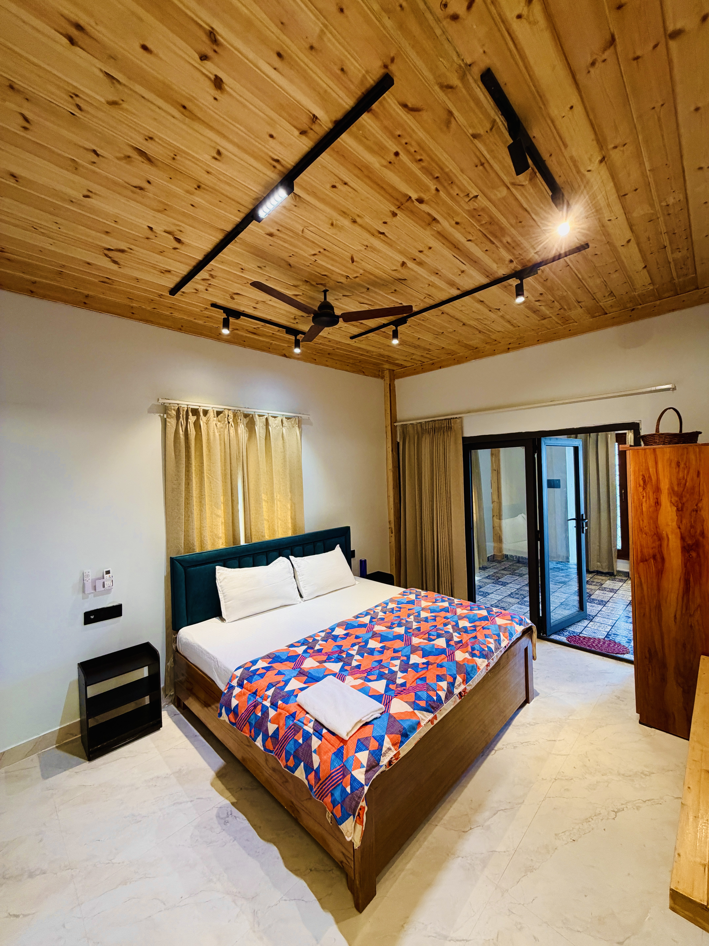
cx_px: 354
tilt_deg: +0.2
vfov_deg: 102.1
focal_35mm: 14
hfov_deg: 85.7
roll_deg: +1.0
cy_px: 473
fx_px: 382
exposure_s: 1/100
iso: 320
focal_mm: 2.22
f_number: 2.2
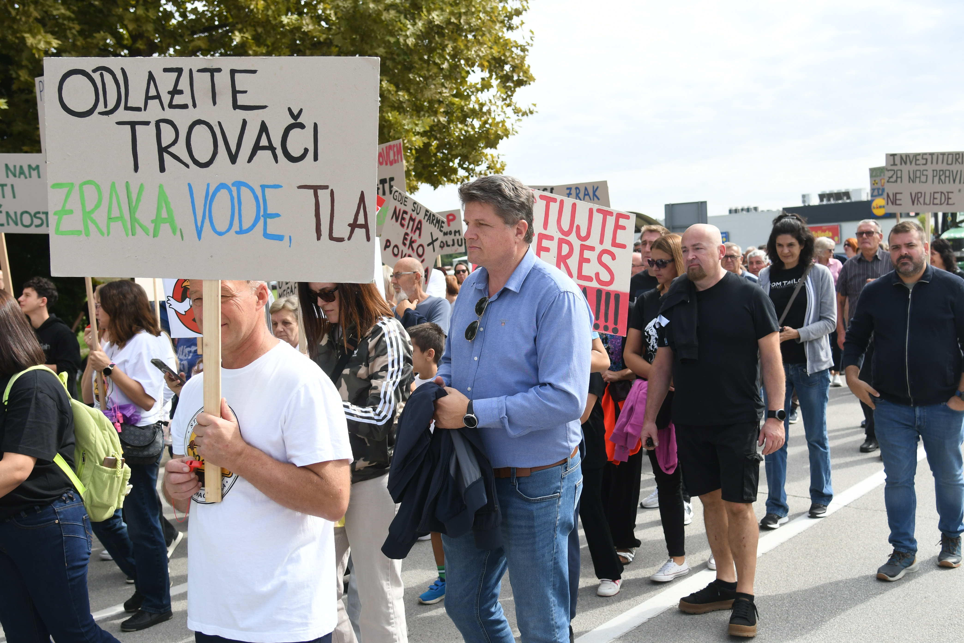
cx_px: 482
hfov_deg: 53.1
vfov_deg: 36.9
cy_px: 322
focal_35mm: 36
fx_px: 964
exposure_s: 1/2000
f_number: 4
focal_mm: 24
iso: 400
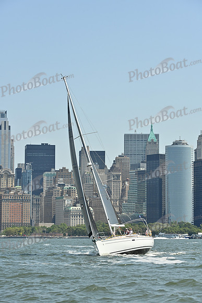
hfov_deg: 12.5
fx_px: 925
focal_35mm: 110
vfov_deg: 18.6
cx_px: 101
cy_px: 152
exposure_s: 1/1250
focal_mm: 110
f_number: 6.3
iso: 320
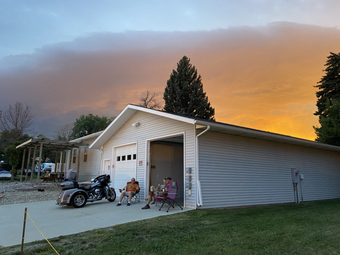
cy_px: 128
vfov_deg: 53.1
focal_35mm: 26
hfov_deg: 67.3
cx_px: 170
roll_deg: -0.8
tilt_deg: +11.0
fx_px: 255
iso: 500
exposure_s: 1/40
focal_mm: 4.25
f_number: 1.8
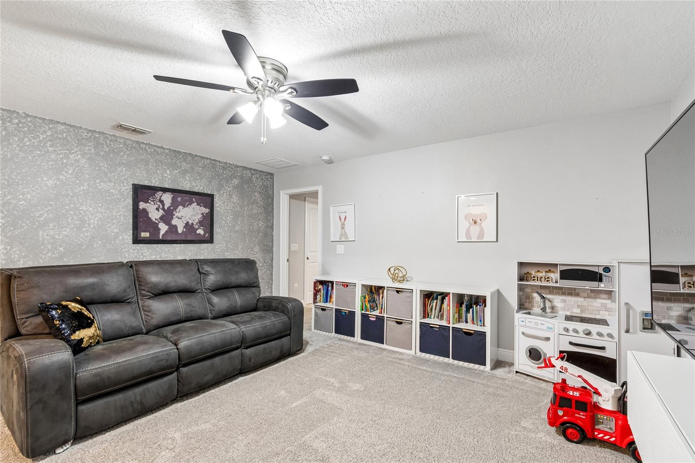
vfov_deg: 77.3
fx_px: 290
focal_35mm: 15
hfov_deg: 100.4
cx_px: 348
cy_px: 232
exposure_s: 1.6
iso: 100
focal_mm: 10
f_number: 7.1
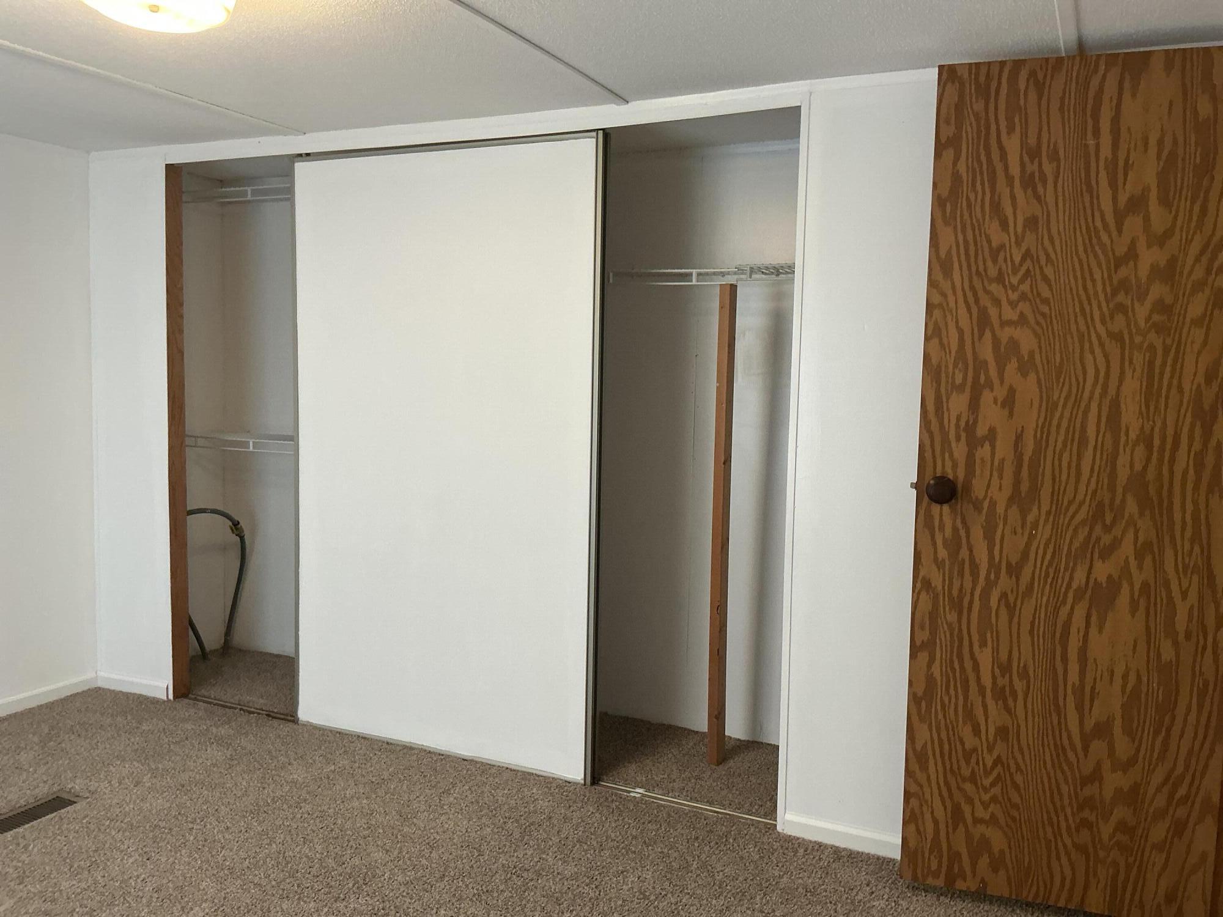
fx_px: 1025
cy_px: 458
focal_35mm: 29
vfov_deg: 48.2
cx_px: 612
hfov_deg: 61.7
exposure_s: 1/60
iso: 64
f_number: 1.8
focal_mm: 3
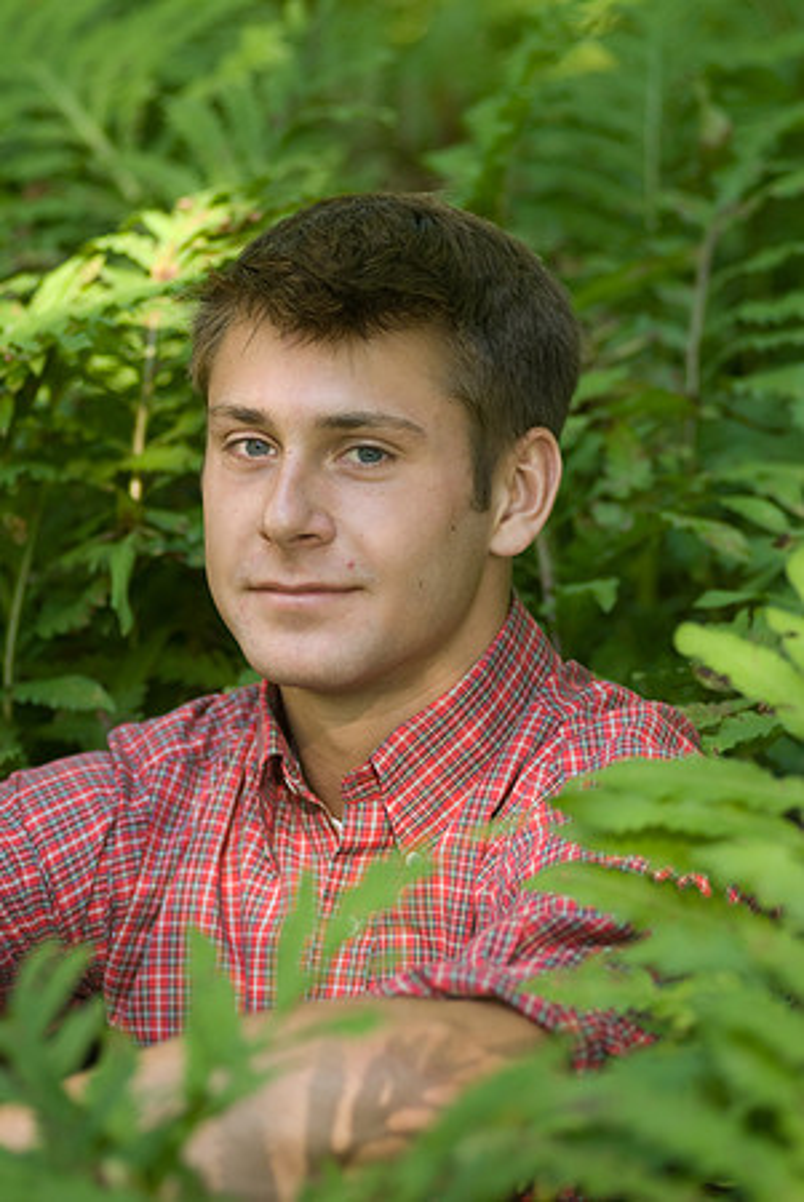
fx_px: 6266
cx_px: 402
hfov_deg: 7.3
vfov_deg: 11.0
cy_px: 601
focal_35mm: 188
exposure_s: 1/160
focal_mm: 125
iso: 200
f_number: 2.8
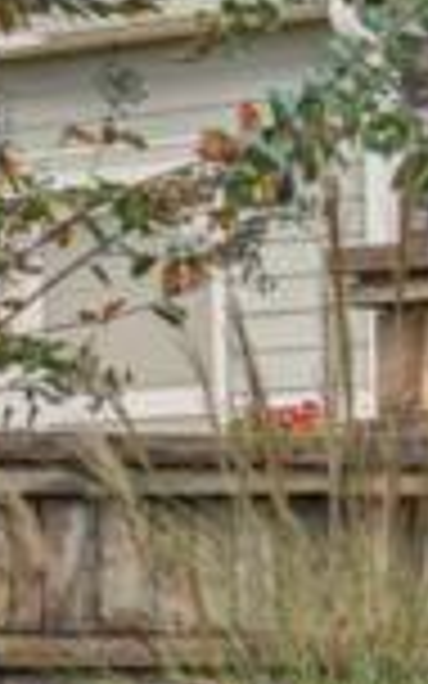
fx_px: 4498
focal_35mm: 241
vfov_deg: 8.7
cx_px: -1545
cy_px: 536
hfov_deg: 4.7
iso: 100
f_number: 5.6
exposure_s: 1/125
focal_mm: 30
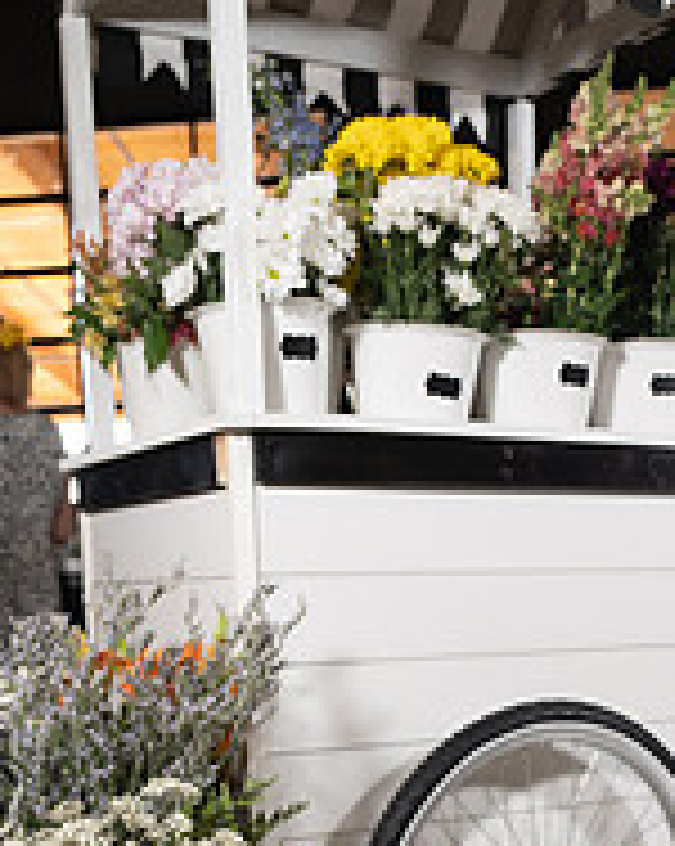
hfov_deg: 28.0
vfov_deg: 30.7
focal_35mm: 54
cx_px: 414
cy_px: 954
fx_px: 1351
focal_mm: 24
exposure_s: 1/125
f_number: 4
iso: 1250
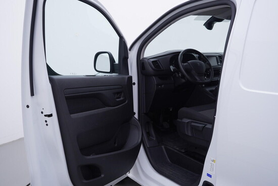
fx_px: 278
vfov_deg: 36.9
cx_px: 139
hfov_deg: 53.1
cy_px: 93
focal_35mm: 36
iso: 125
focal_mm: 24
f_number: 4
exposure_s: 1/60
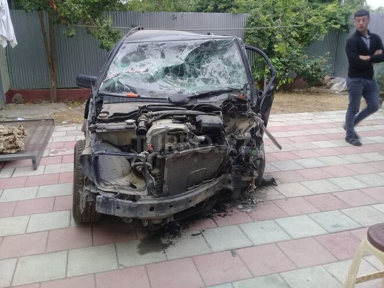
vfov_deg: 45.4
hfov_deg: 58.4
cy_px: 144
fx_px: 344
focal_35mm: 31
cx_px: 192
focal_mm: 3.3
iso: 64
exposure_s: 1/50
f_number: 2.2
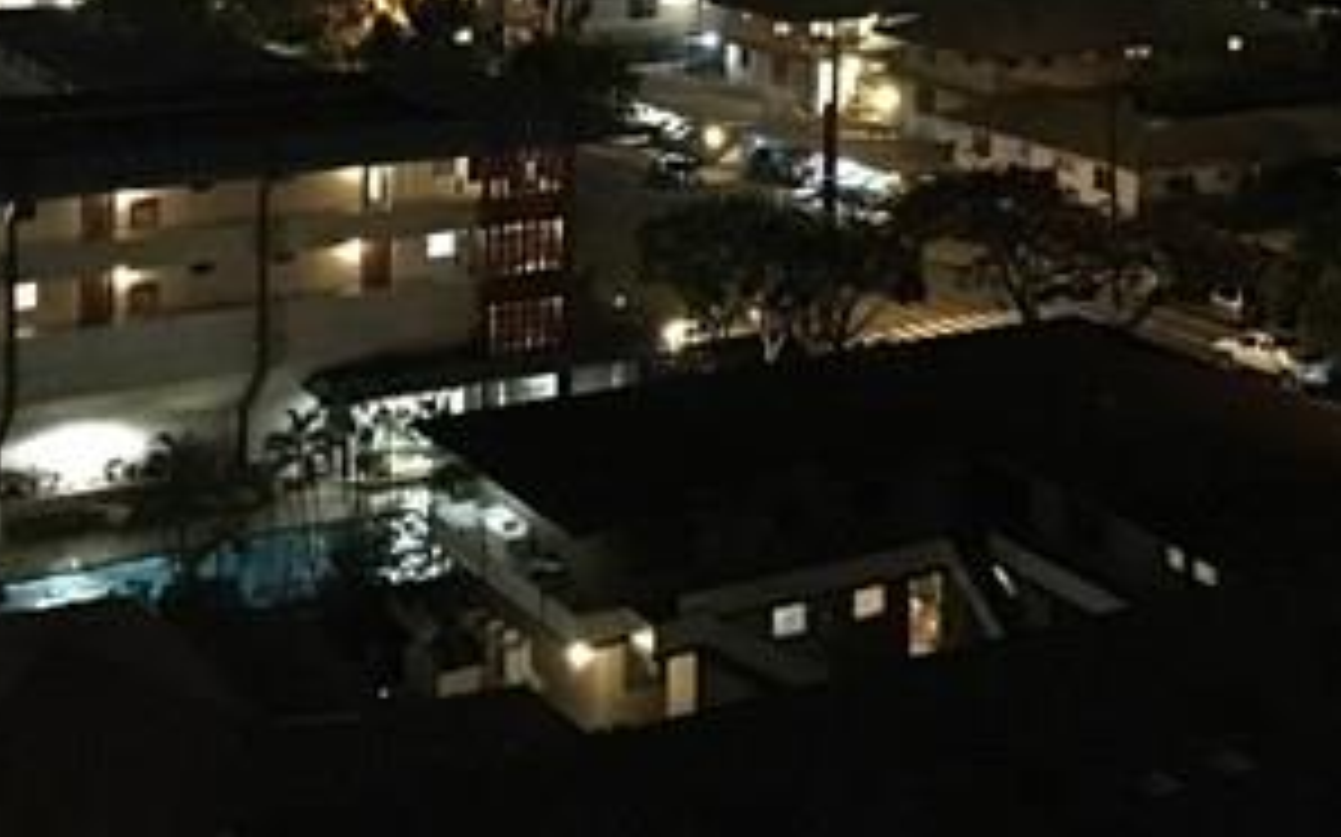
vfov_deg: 18.6
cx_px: 864
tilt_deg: -2.7
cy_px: -166
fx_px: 2411
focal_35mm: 66
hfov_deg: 30.9
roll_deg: -0.8
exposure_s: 1/4
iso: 400
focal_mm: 4.15
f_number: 2.2
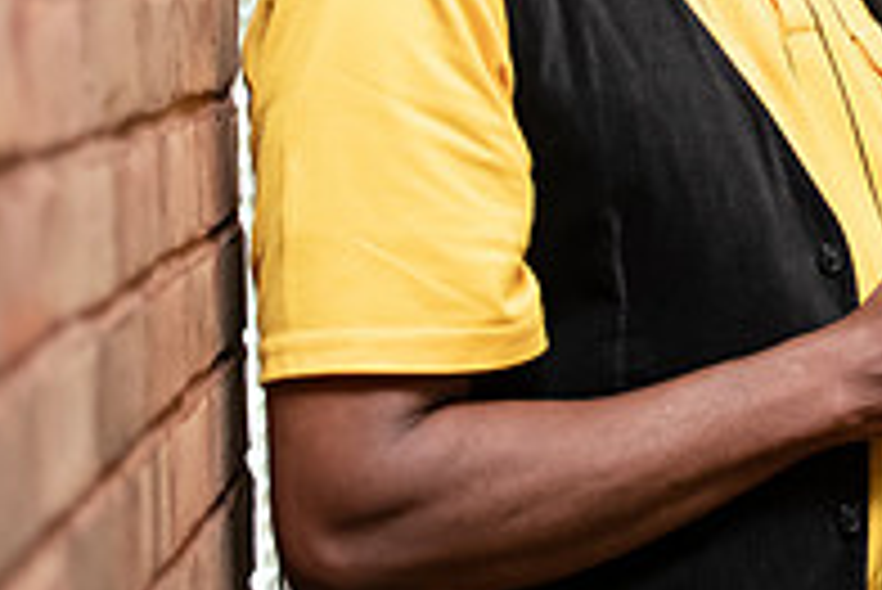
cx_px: 963
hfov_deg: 9.8
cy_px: -74
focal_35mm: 207
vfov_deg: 6.6
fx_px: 5075
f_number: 2.8
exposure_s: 1/125
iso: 1600
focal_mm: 70
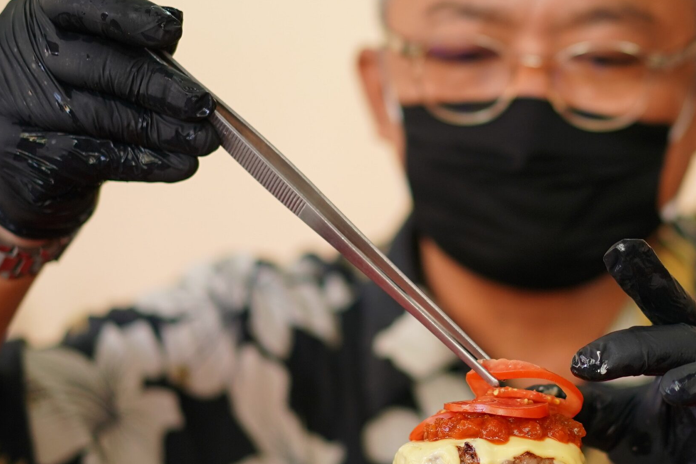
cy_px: 244
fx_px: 2475
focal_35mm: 128
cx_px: 527
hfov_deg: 15.9
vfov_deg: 10.7
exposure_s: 1/160
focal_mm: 55
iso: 250
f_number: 1.8
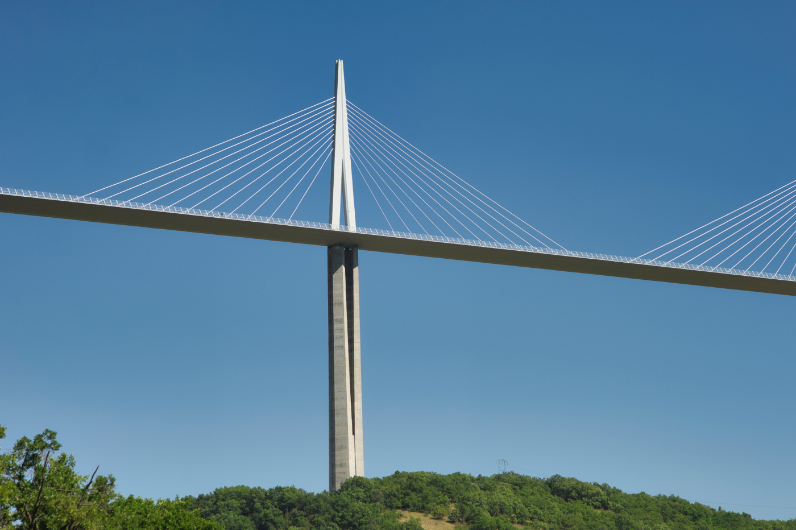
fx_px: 2210
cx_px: 398
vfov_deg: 13.7
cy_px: 265
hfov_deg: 20.4
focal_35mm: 100
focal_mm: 100
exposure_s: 1/1000
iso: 360
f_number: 8
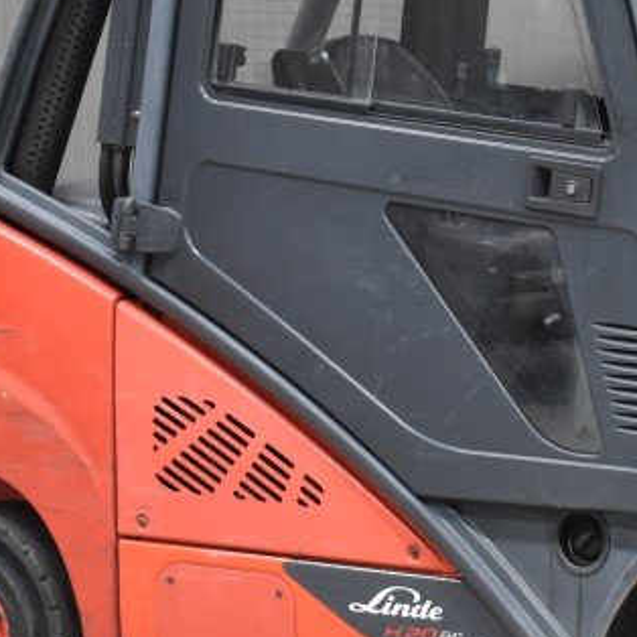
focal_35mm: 117
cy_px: 211
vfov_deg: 14.9
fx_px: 2436
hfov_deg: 14.6
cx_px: 655
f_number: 4
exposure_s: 1/40
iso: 1250
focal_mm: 24
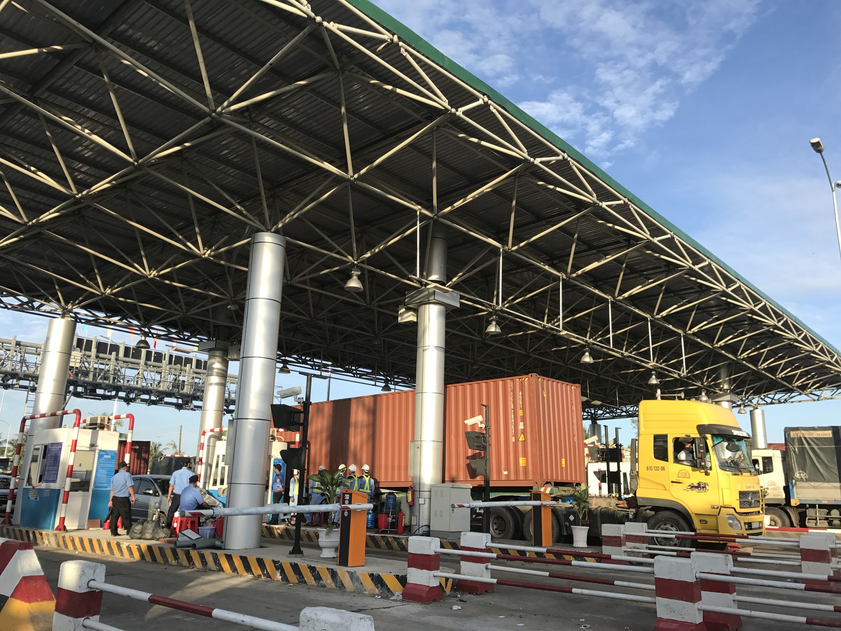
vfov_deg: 49.7
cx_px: 420
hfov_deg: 63.4
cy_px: 316
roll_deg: -1.6
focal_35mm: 28
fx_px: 680
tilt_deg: +14.9
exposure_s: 1/921
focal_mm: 3.99
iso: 20
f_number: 1.8
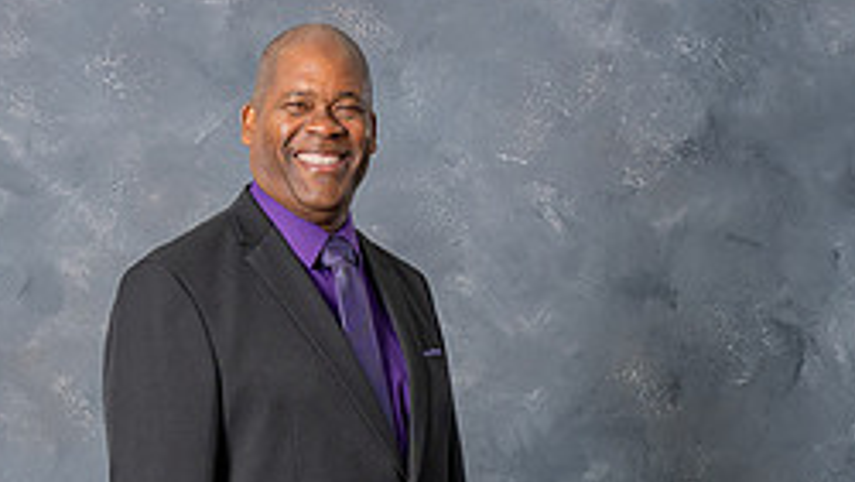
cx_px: 341
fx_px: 2064
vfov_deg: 13.0
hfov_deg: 23.4
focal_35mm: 91
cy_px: 564
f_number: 4
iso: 200
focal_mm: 24
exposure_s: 1/200
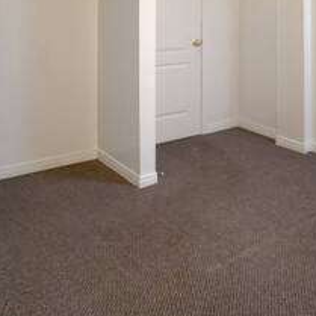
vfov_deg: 39.3
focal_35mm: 39
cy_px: 23
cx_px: 287
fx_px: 403
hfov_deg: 39.6
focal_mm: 10
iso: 640
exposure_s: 1/5
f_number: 7.1
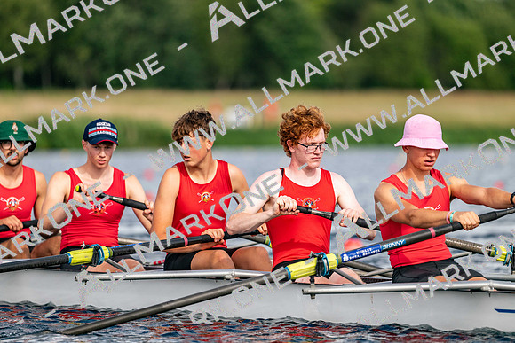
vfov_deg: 3.4
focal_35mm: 400
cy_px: 172
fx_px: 5723
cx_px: 258
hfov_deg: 5.2
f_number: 4.5
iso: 450
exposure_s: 1/2500
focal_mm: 400
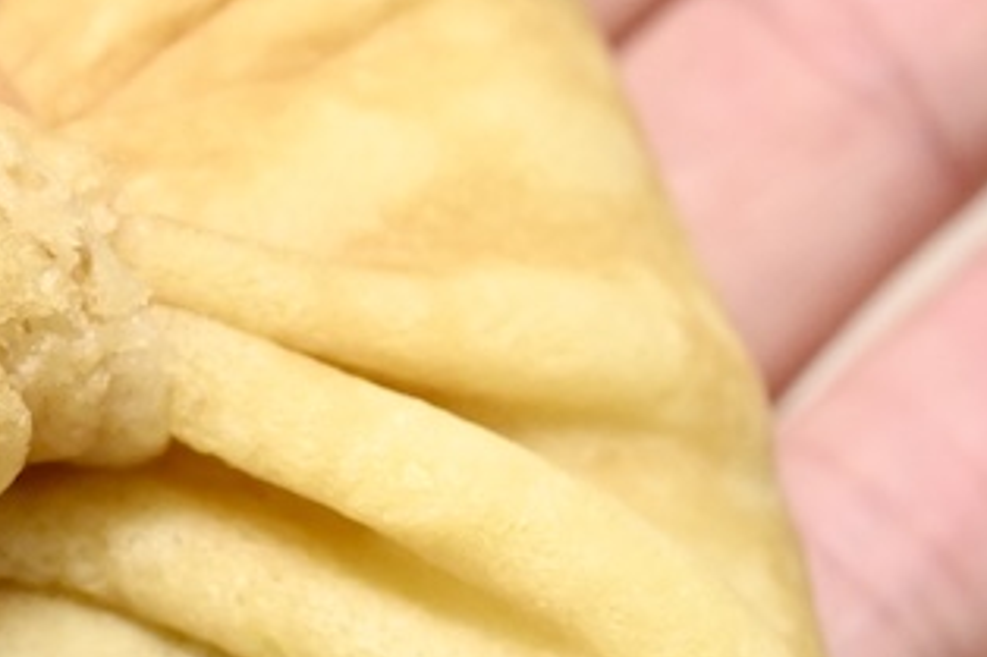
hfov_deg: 10.5
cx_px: -283
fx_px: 5234
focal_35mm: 191
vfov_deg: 7.2
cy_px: 473
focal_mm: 60
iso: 6400
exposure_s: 1/250
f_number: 10
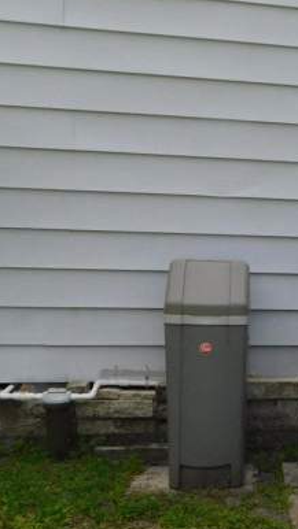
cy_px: 334
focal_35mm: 52
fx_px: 731
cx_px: 438
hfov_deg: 20.1
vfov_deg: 39.6
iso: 125
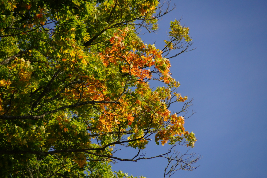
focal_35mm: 270
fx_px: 2002
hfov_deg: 7.6
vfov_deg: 5.1
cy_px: 89
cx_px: 134
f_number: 6.3
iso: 250
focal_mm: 180
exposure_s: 1/320
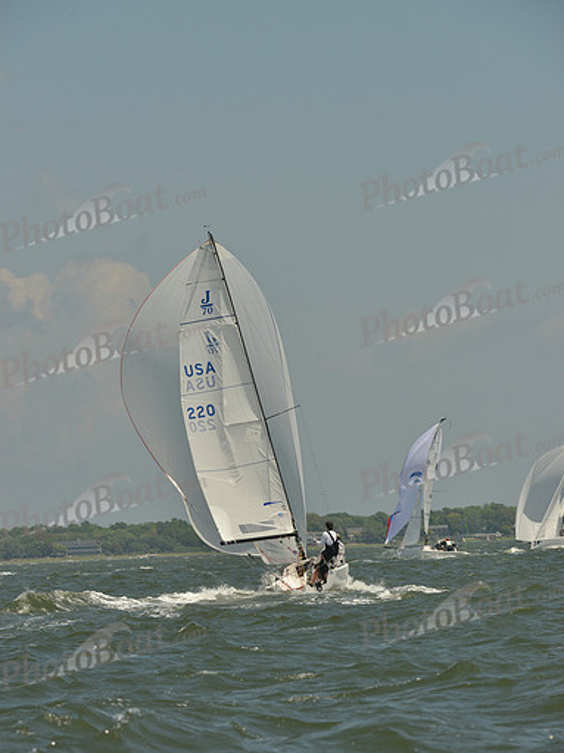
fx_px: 5216
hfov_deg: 6.2
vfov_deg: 8.3
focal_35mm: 240
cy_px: 407
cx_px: 283
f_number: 10
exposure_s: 1/1250
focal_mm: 220
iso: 280
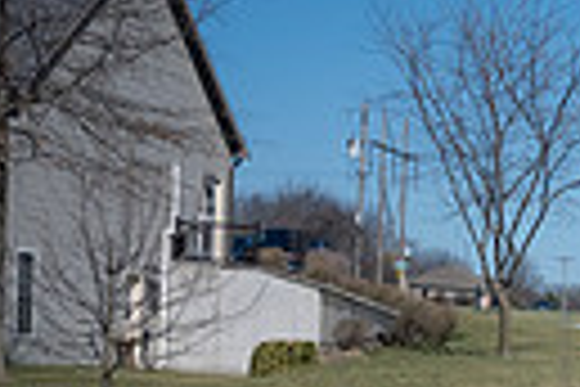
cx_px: 1160
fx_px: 2288
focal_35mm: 142
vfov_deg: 9.4
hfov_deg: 12.7
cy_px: 578
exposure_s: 1/640
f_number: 13
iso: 400
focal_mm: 31.5
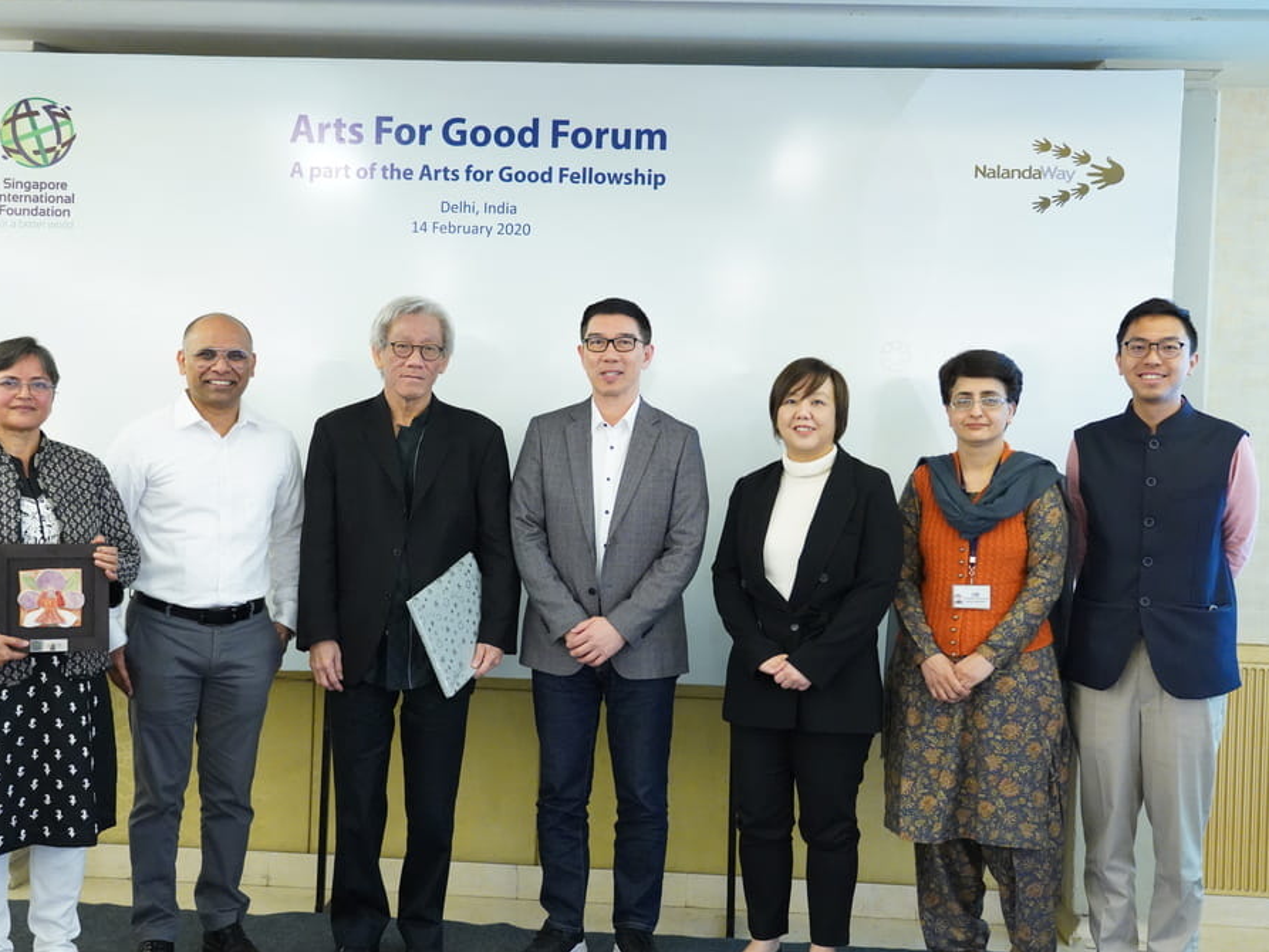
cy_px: 484
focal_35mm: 43
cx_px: 584
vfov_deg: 33.6
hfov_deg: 43.8
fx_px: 1577
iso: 10000
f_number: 4
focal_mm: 39
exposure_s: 1/100
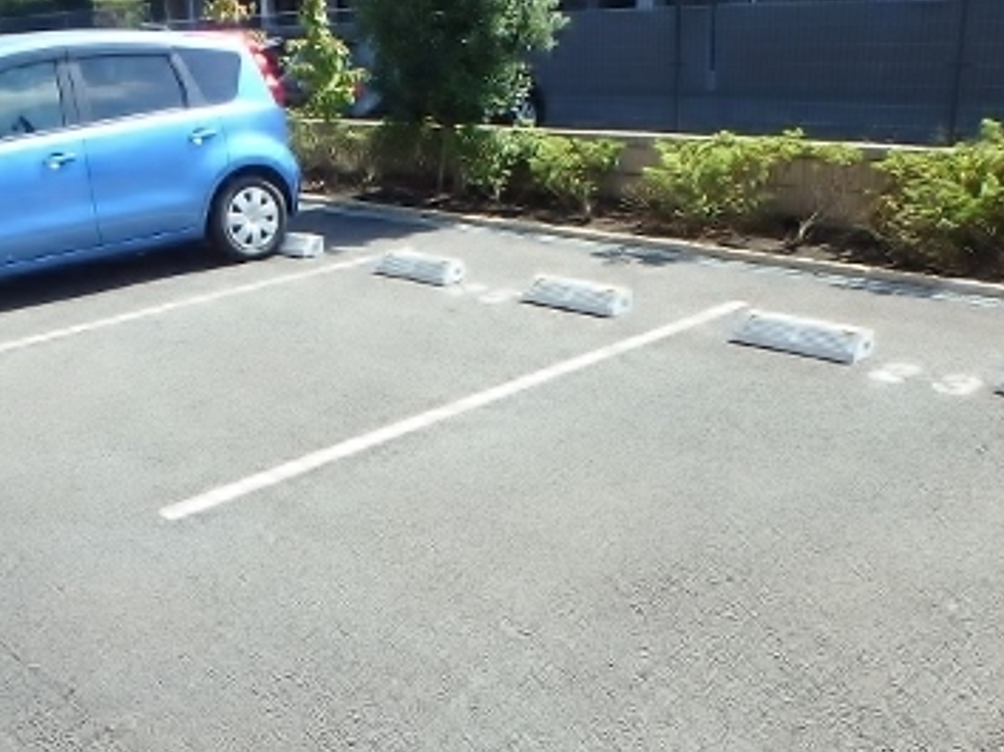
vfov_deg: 37.5
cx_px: 383
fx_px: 1101
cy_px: 457
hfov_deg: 48.6
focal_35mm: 38
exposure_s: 1/320
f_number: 3.5
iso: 125
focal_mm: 3.7
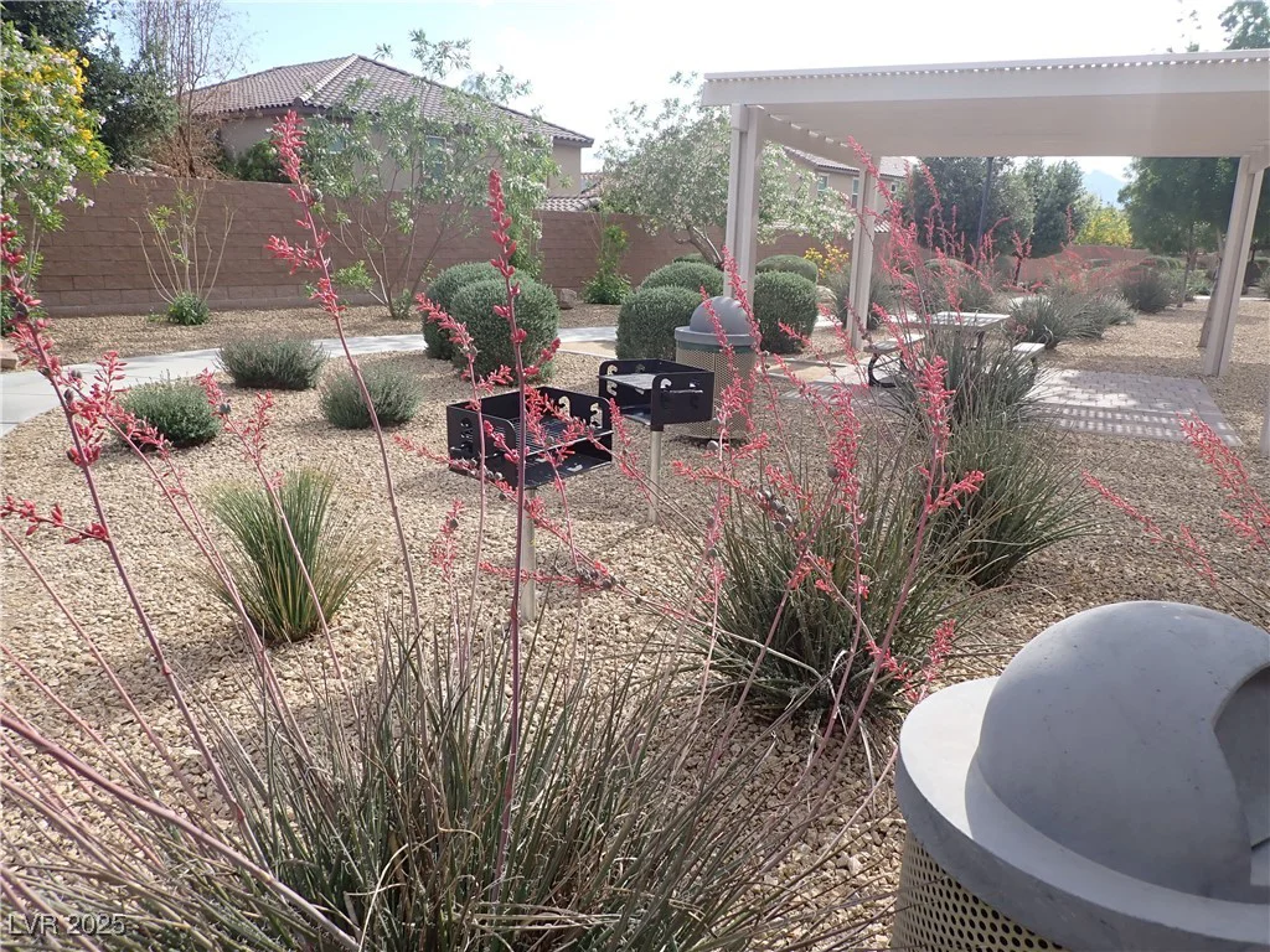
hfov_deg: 69.4
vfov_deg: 54.9
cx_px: 635
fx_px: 917
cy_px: 476
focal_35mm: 25
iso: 100
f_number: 2.8
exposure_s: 1/1000
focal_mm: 4.5
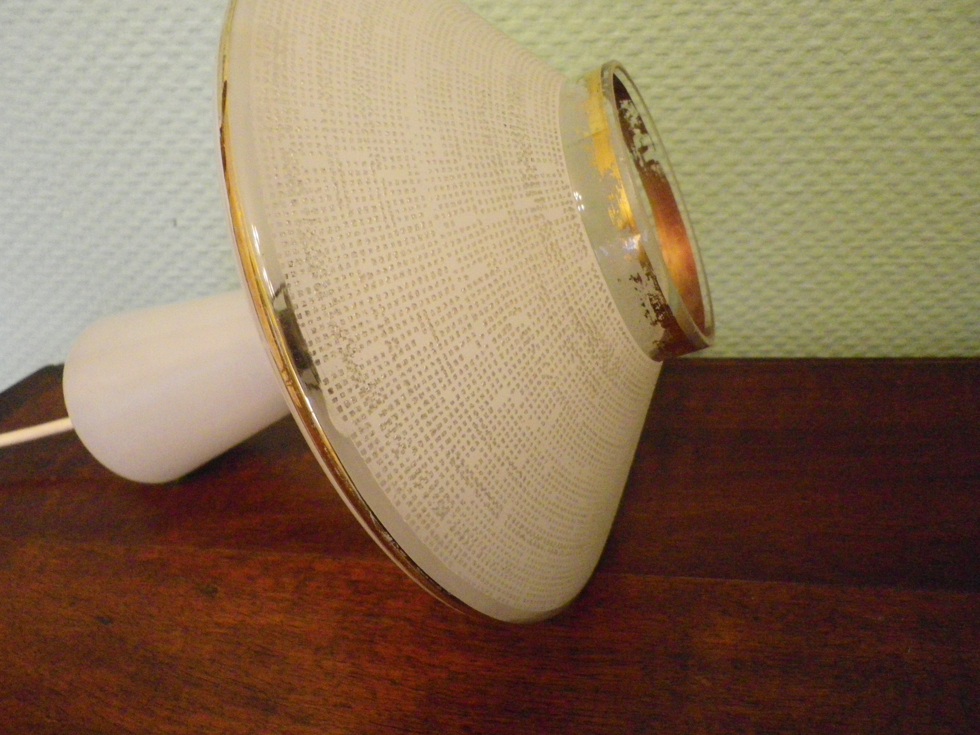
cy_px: 368
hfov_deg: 61.6
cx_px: 475
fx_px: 821
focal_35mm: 29
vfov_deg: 48.2
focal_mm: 4.9
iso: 800
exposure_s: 1/25
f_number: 2.6
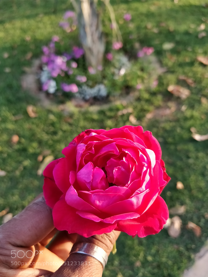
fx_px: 192
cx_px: 104
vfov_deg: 71.6
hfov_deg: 56.8
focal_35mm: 24
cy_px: 138
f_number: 1.7
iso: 160
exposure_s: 1/125
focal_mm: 4.1
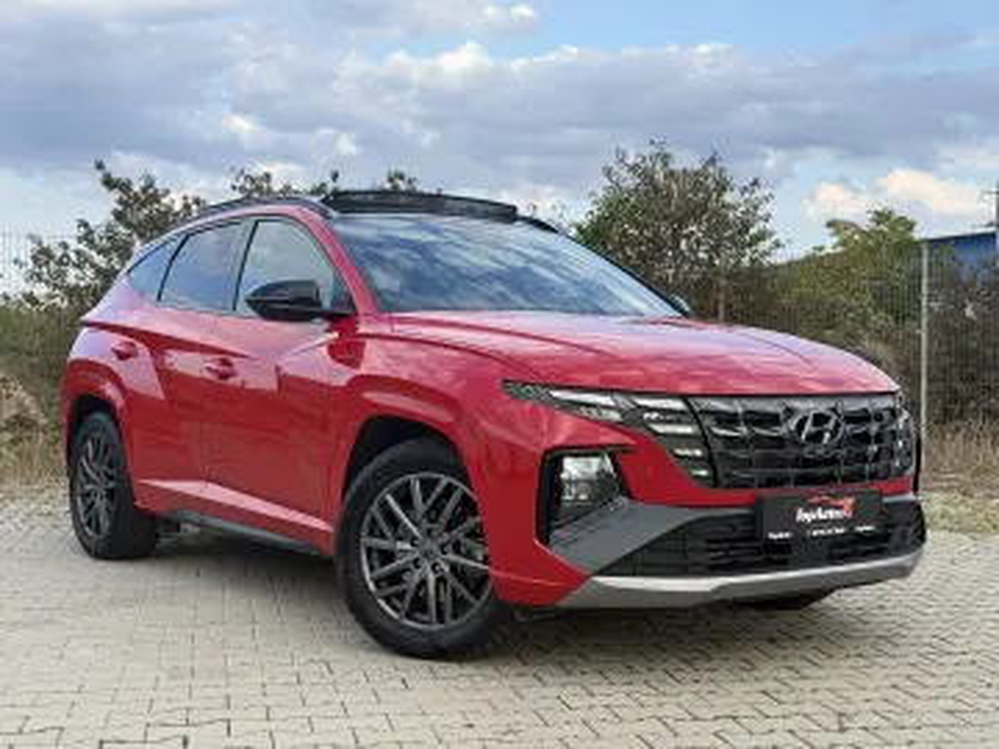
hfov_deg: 39.7
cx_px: 500
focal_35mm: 48
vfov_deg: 30.3
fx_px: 1385
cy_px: 374
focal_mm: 6.76
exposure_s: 1/939
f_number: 1.78
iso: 64
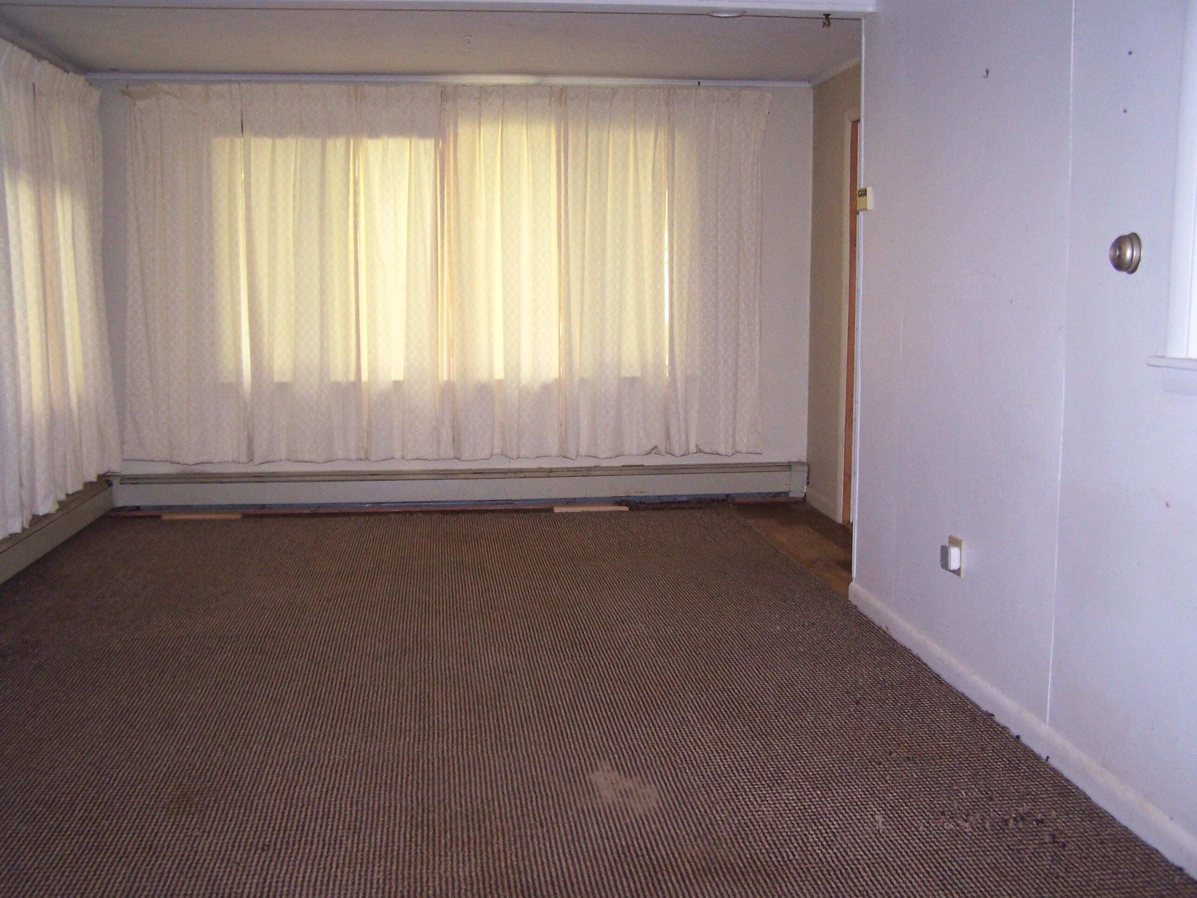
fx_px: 1314
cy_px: 449
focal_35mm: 38
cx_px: 598
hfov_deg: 49.0
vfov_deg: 37.7
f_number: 2.8
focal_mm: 6.3
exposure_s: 1/60
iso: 140
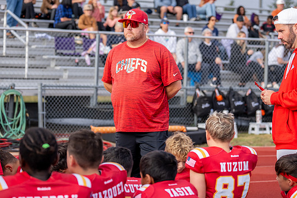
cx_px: 141
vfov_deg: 14.3
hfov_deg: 21.2
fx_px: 792
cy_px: 84
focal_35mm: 96
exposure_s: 1/2000
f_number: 2.8
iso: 250
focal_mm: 70
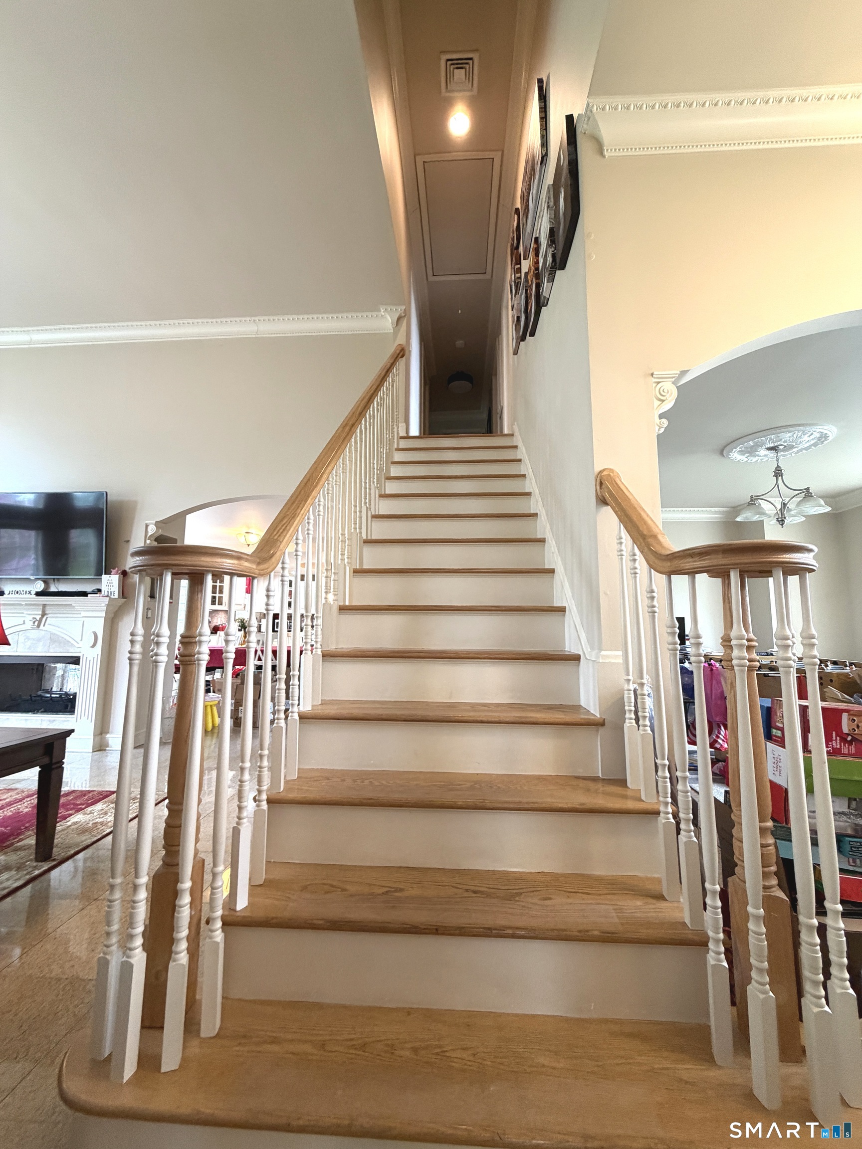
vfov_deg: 102.1
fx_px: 465
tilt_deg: +6.5
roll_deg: -0.1
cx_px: 431
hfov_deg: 85.7
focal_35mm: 14
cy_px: 574
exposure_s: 1/60
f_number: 2.2
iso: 320
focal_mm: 2.22
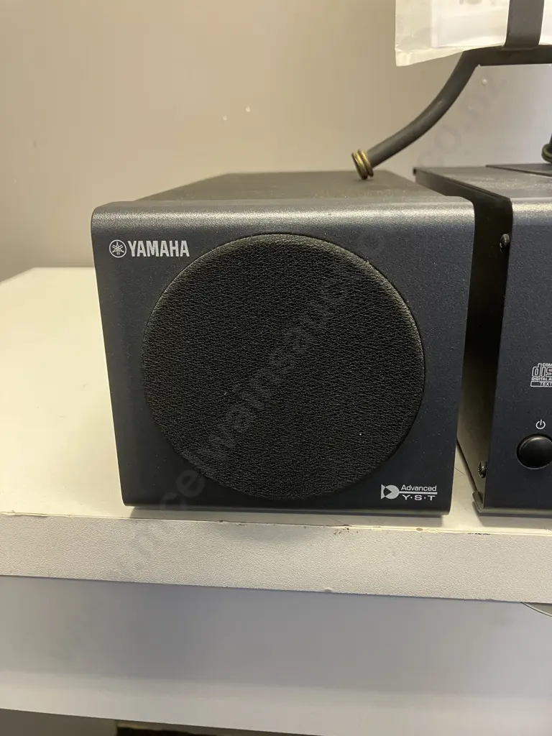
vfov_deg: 63.4
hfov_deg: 49.7
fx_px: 595
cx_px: 276
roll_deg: +1.4
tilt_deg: -17.2
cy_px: 368
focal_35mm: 28
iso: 160
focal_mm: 3.99
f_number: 1.8
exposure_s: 1/50
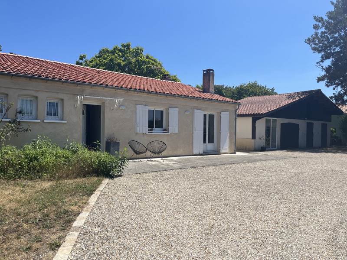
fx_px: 261
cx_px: 174
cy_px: 130
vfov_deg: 53.1
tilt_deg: -0.3
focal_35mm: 26
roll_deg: +0.3
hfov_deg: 67.3
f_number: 1.6
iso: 50
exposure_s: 1/4484
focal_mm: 5.1
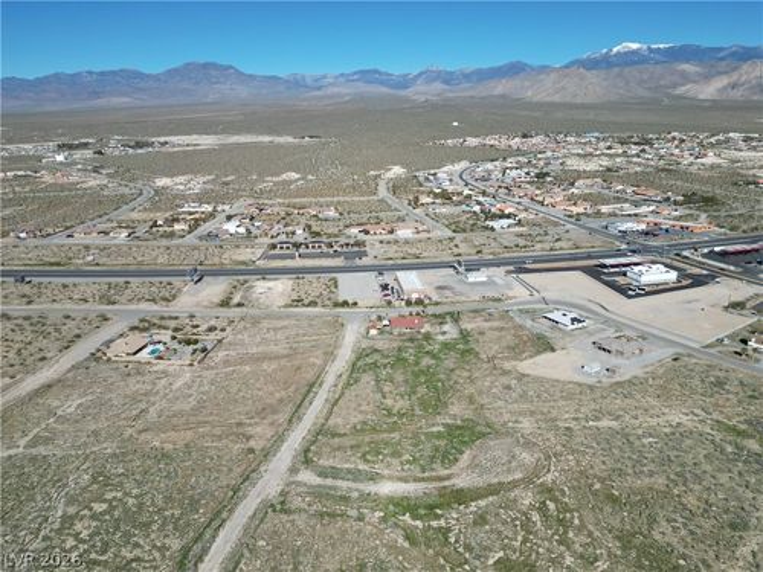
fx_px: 529
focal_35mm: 24
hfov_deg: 71.6
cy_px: 286
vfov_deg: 56.8
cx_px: 382
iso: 100
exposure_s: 1/4000
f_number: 1.7
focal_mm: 6.72
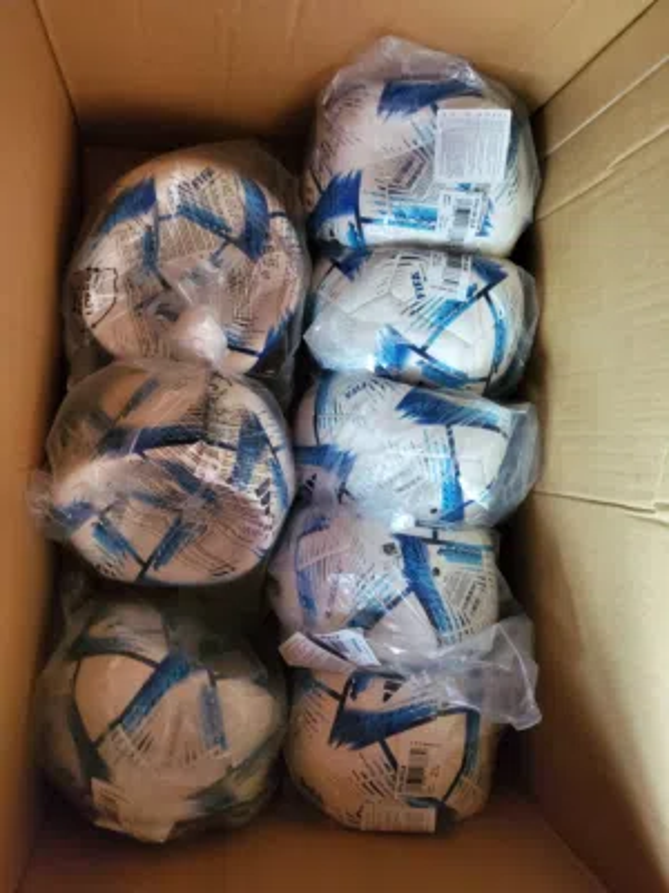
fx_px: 670
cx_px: 334
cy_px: 446
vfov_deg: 67.3
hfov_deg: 53.1
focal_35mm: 26
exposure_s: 1/40
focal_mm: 4.3
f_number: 1.5
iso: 640
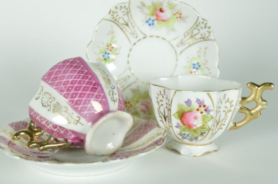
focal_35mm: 49
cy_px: 83
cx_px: 141
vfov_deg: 27.4
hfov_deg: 40.4
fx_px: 378
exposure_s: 1/125
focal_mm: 26
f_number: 6.3
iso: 100
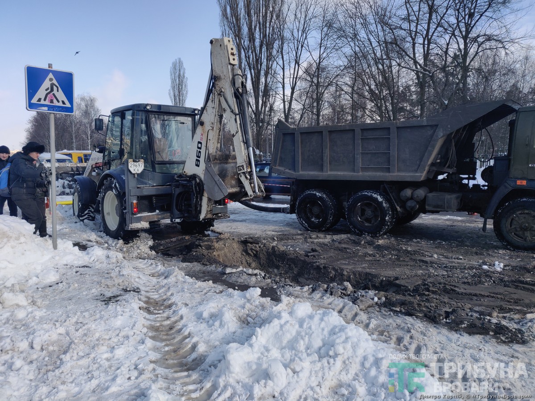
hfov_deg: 69.4
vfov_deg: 54.9
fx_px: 386
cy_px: 200
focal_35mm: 25
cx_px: 268
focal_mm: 4.25
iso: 100
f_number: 1.7
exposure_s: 1/1435
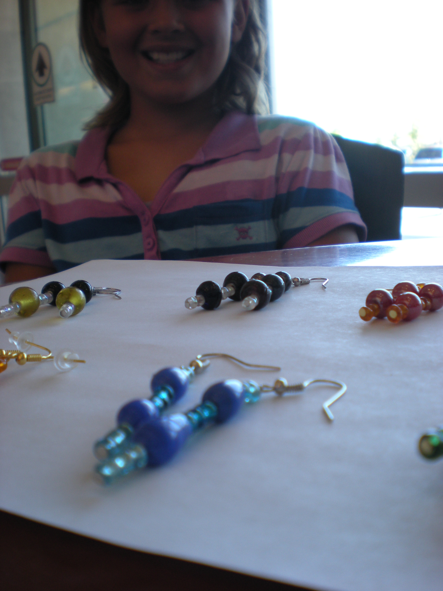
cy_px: 296
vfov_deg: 49.0
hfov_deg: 37.7
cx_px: 222
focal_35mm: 38
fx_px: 648
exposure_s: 1/69.1
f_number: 3.1
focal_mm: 6.3
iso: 88
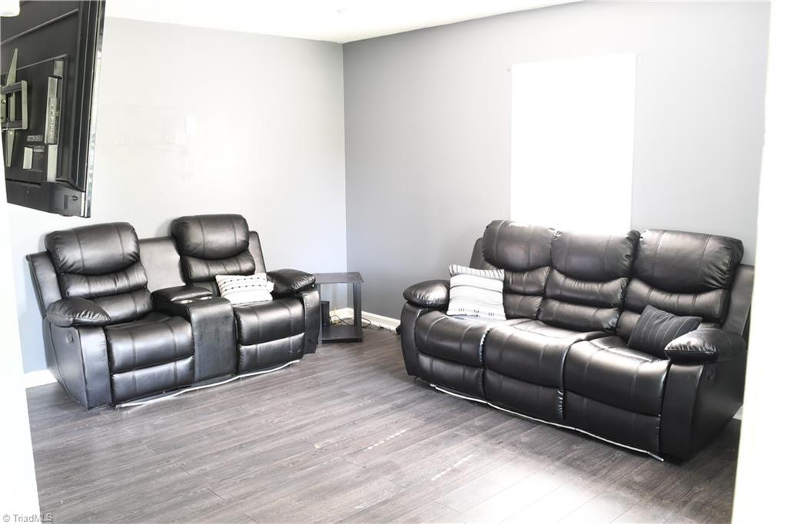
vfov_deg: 42.3
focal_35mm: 31
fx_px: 677
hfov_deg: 60.3
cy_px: 262
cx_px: 394
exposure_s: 2
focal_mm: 21
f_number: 9
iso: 250
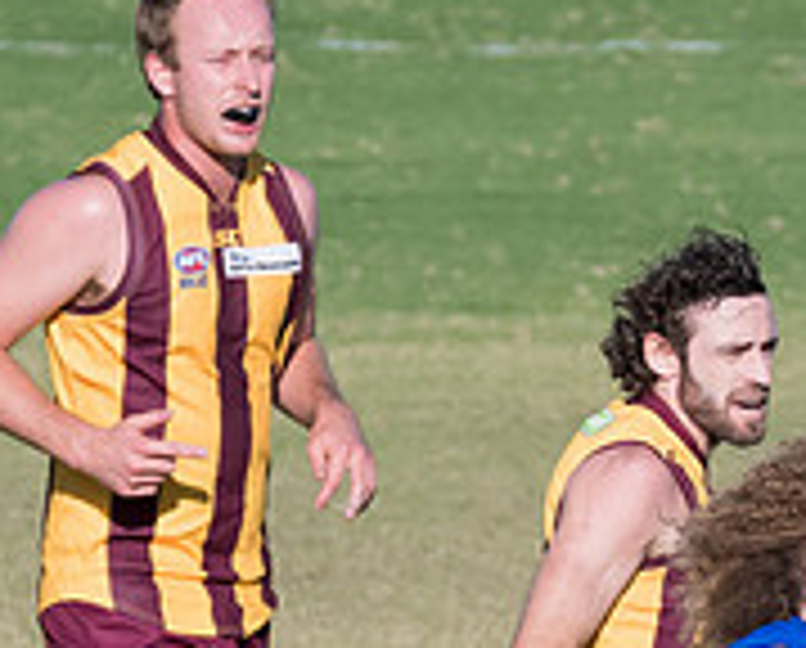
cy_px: 1298
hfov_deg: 1.0
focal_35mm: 2002
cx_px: 2010
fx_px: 47861
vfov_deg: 0.8
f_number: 7.1
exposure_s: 1/3200
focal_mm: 280
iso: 800
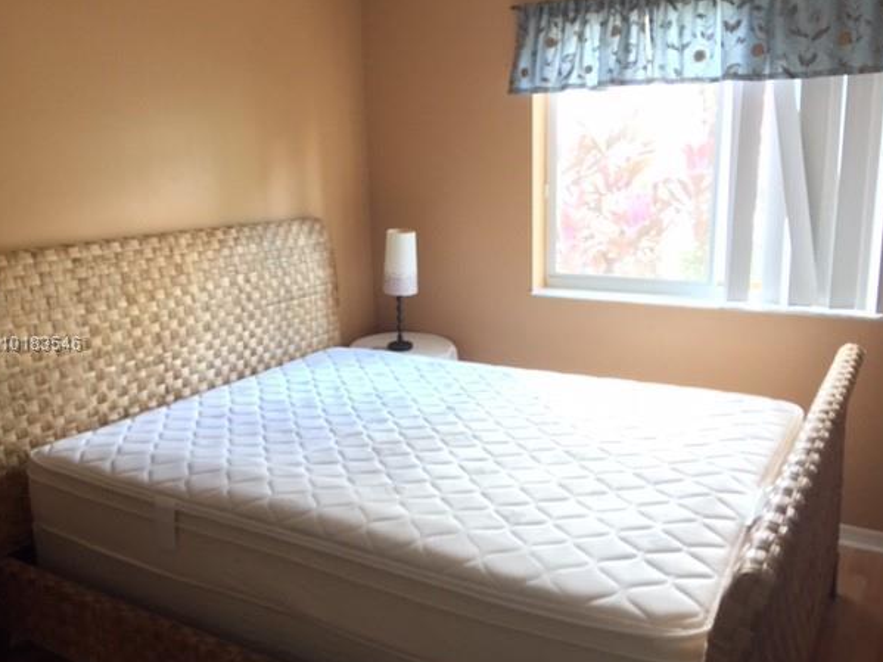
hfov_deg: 58.3
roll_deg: +2.1
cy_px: 345
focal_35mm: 31
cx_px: 456
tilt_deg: -12.7
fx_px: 791
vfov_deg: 45.4
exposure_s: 1/24
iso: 250
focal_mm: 4.15
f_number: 2.2
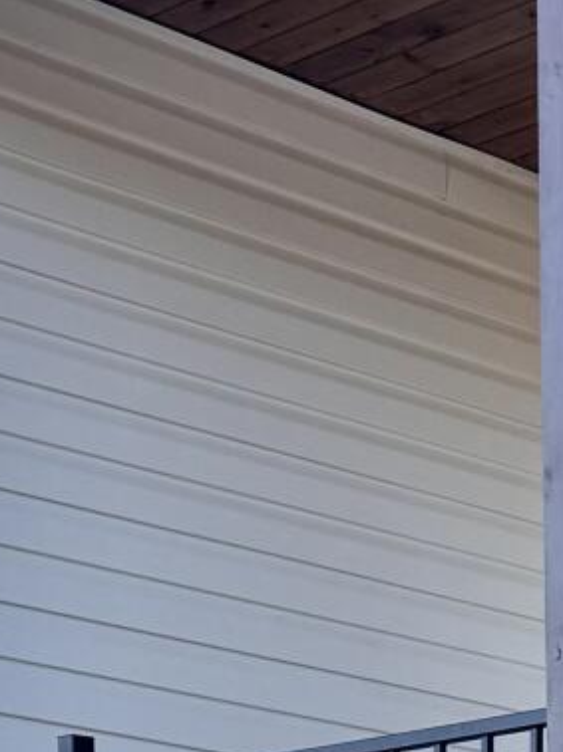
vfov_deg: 13.3
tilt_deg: -5.5
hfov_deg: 11.3
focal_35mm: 127
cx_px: 759
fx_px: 2757
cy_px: 1508
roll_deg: +0.2
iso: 80
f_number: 1.78
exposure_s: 1/664
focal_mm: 6.76
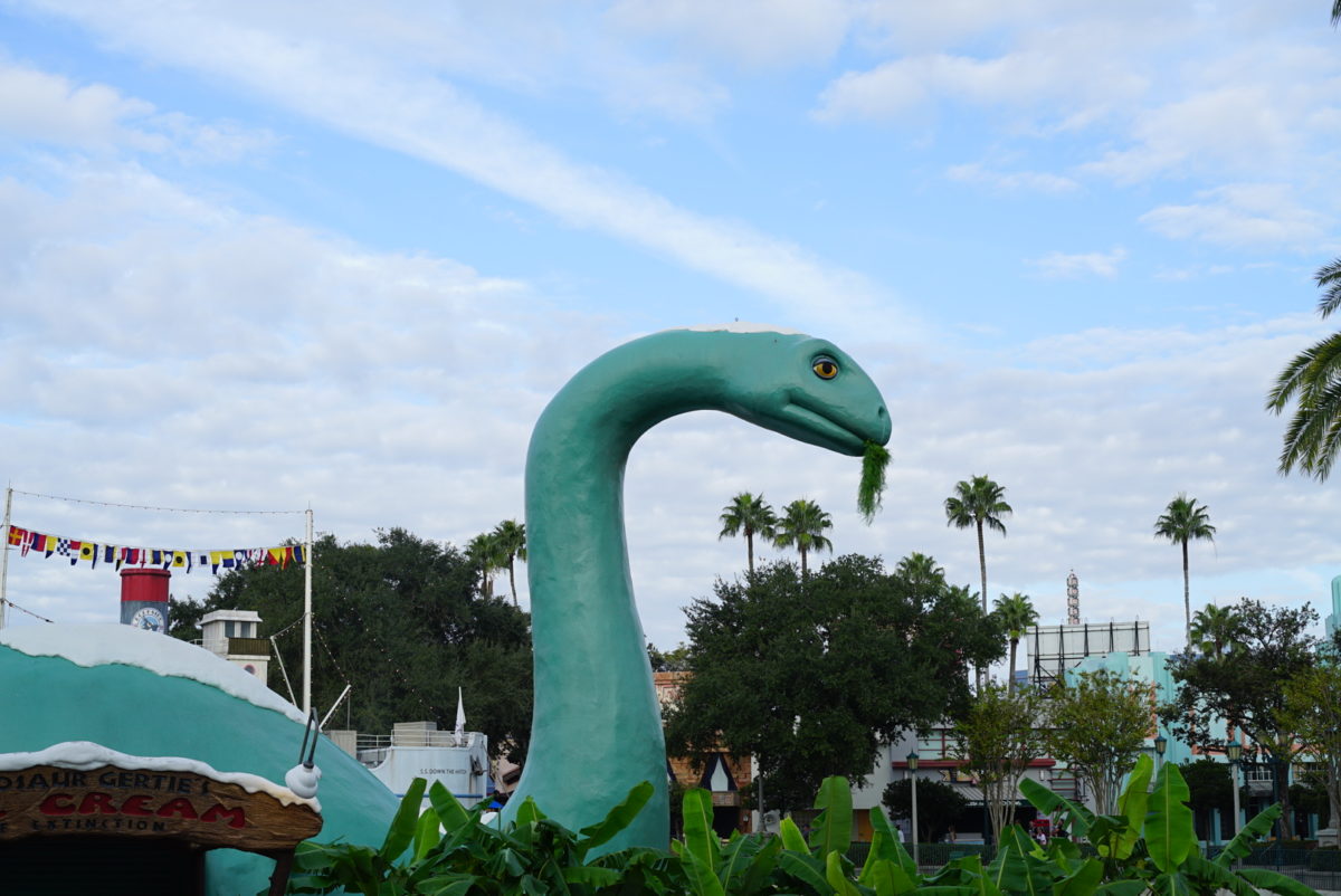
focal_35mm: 50
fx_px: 1864
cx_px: 670
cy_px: 448
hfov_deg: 39.6
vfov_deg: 27.0
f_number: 9
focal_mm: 50
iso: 100
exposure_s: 1/125
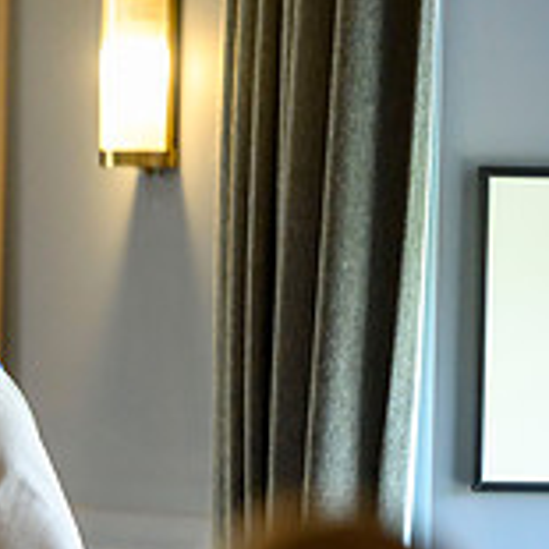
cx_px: -460
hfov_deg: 3.0
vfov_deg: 3.1
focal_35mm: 573
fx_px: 10281
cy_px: 565
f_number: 2.8
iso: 5000
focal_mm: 180
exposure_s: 1/320
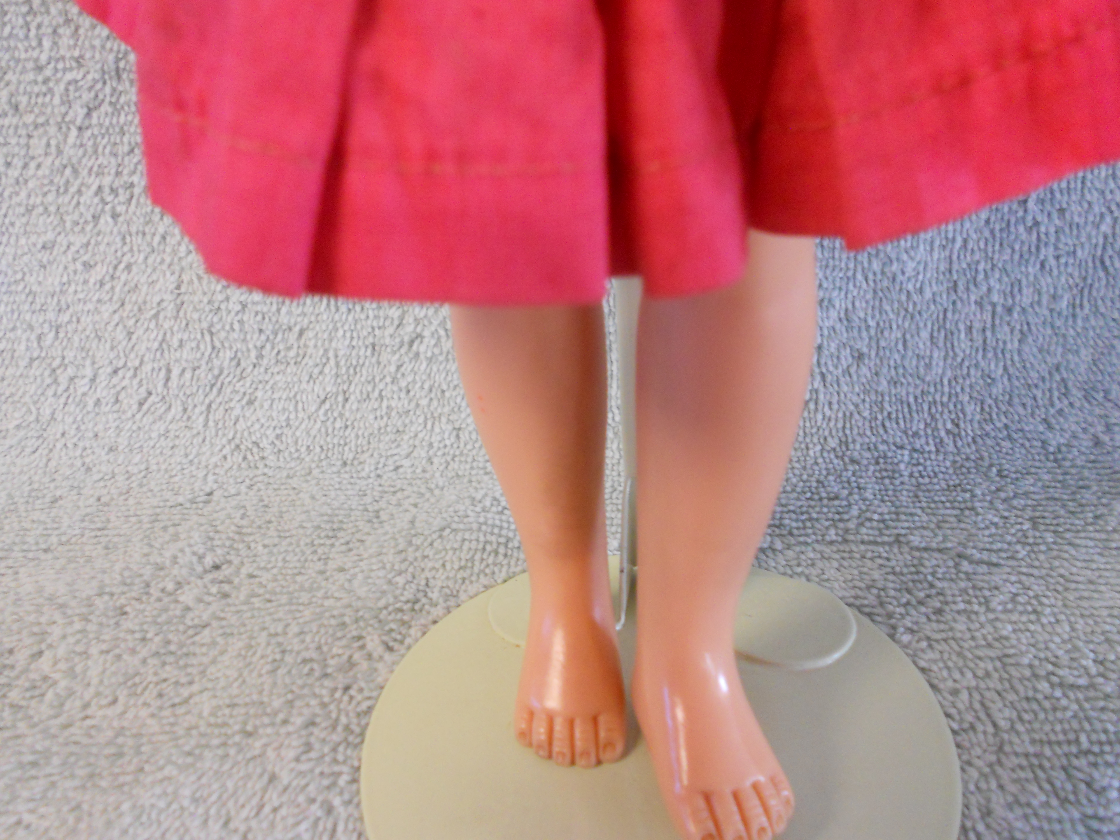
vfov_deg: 44.2
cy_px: 420
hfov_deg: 56.8
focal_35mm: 32
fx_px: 1035
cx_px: 560
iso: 400
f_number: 3.5
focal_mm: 5.8
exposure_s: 1/25
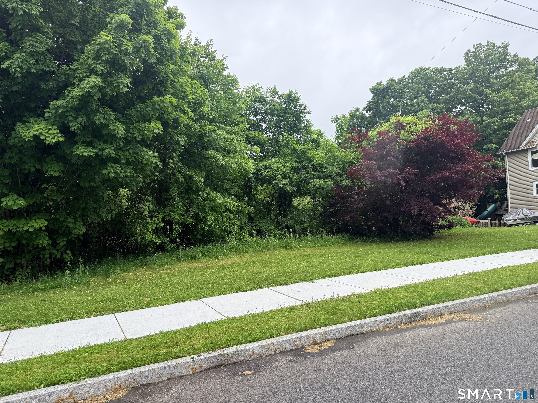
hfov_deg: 71.6
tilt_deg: +1.4
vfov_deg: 56.8
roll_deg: +2.6
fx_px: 373
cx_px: 269
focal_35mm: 24
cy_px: 202
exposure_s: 1/1522
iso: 100
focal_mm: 6.76
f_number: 1.78
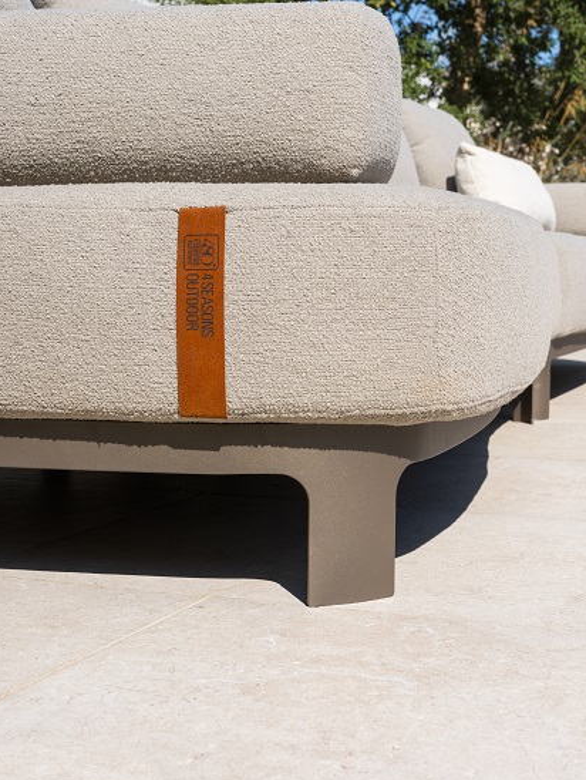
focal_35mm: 68
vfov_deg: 28.5
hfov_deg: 21.6
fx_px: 1532
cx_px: 350
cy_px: 315
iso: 400
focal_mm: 70.4
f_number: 16
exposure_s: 1/200
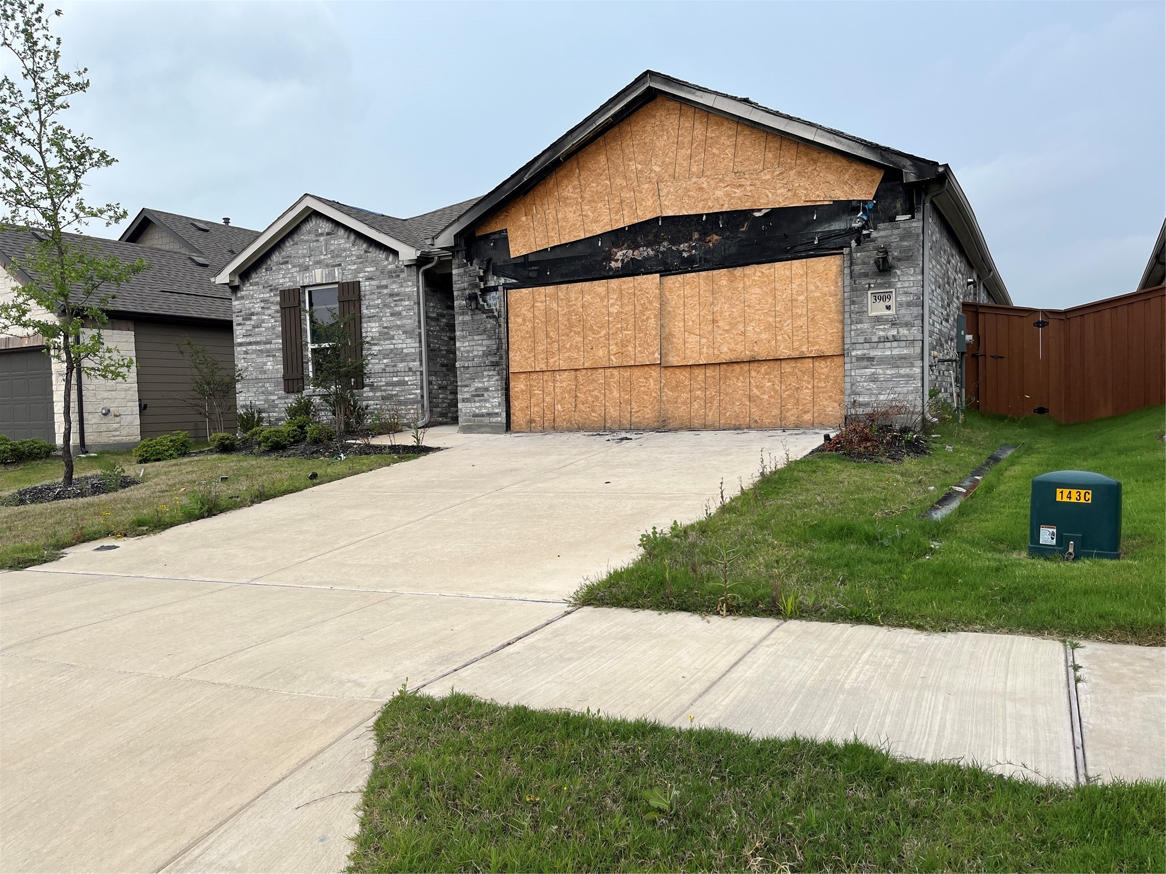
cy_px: 437
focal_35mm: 26
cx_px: 583
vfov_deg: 53.1
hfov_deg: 67.3
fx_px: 876
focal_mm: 5.1
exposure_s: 1/1890
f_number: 1.6
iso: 50
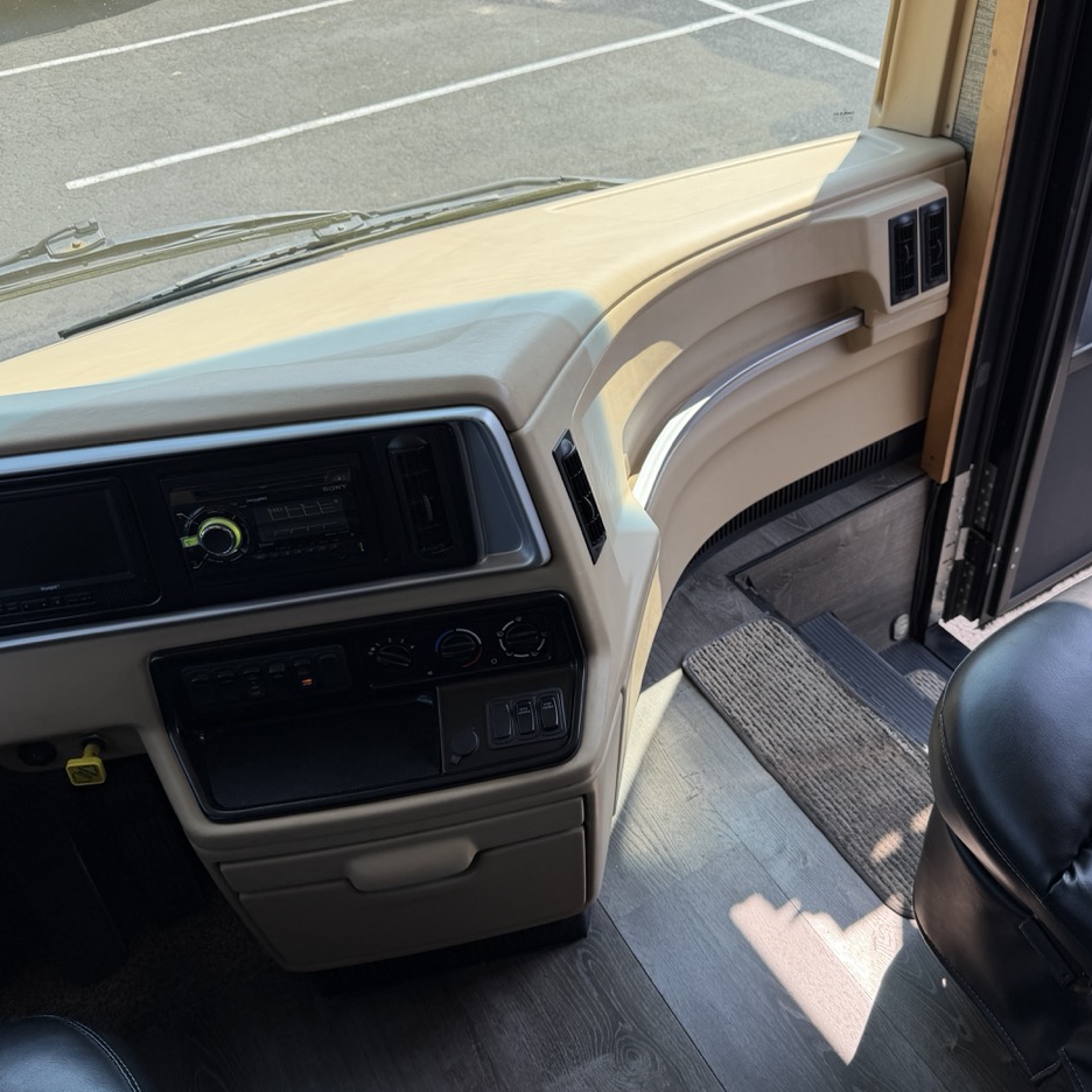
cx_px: 667
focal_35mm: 29
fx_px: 1035
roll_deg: +4.9
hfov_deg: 55.1
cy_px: 541
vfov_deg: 55.6
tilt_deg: -40.8
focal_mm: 6.76
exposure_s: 1/617
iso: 80
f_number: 1.78
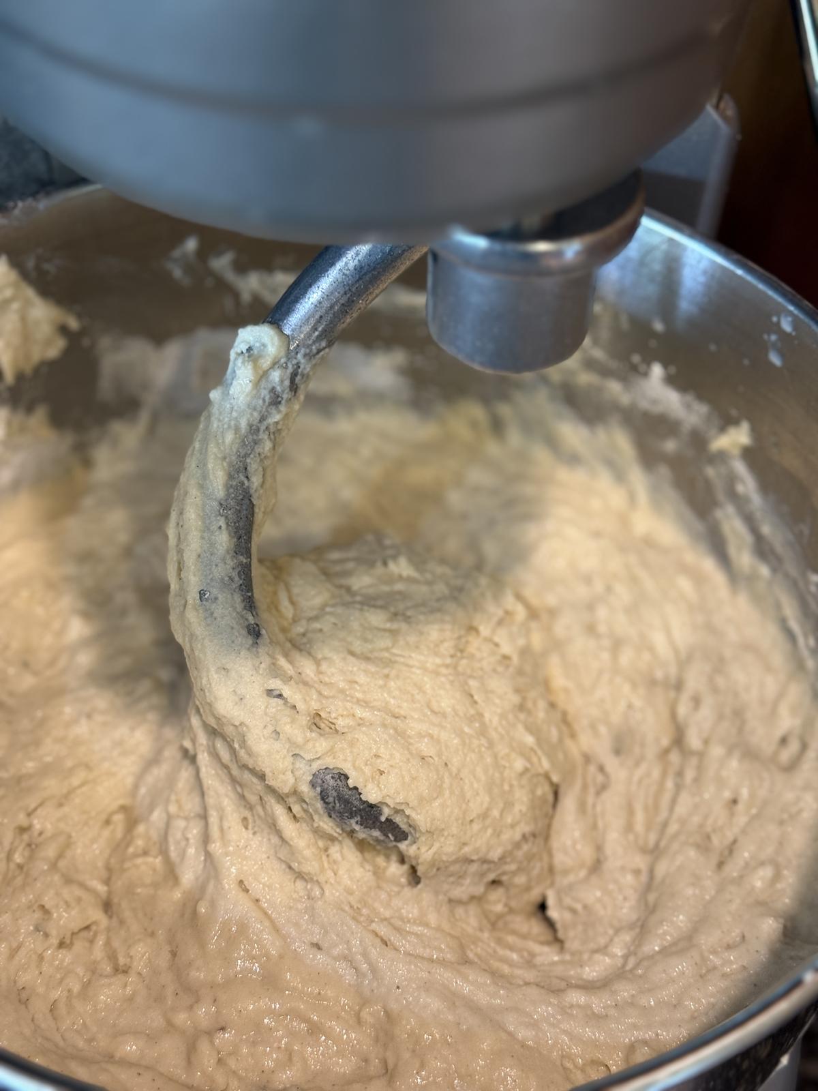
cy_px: 546
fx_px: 1512
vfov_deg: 39.7
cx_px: 409
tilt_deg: -47.8
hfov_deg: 30.3
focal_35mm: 48
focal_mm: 6.76
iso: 125
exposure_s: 1/60
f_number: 1.78
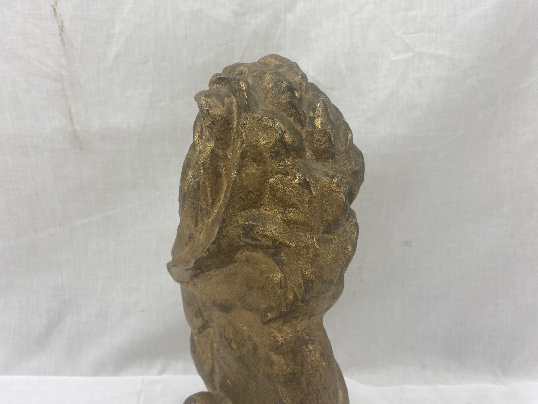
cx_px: 269
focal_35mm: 26
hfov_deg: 67.3
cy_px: 202
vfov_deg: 53.1
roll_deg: +1.0
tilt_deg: -17.1
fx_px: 404
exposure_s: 1/100
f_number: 1.8
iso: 40
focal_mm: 4.25
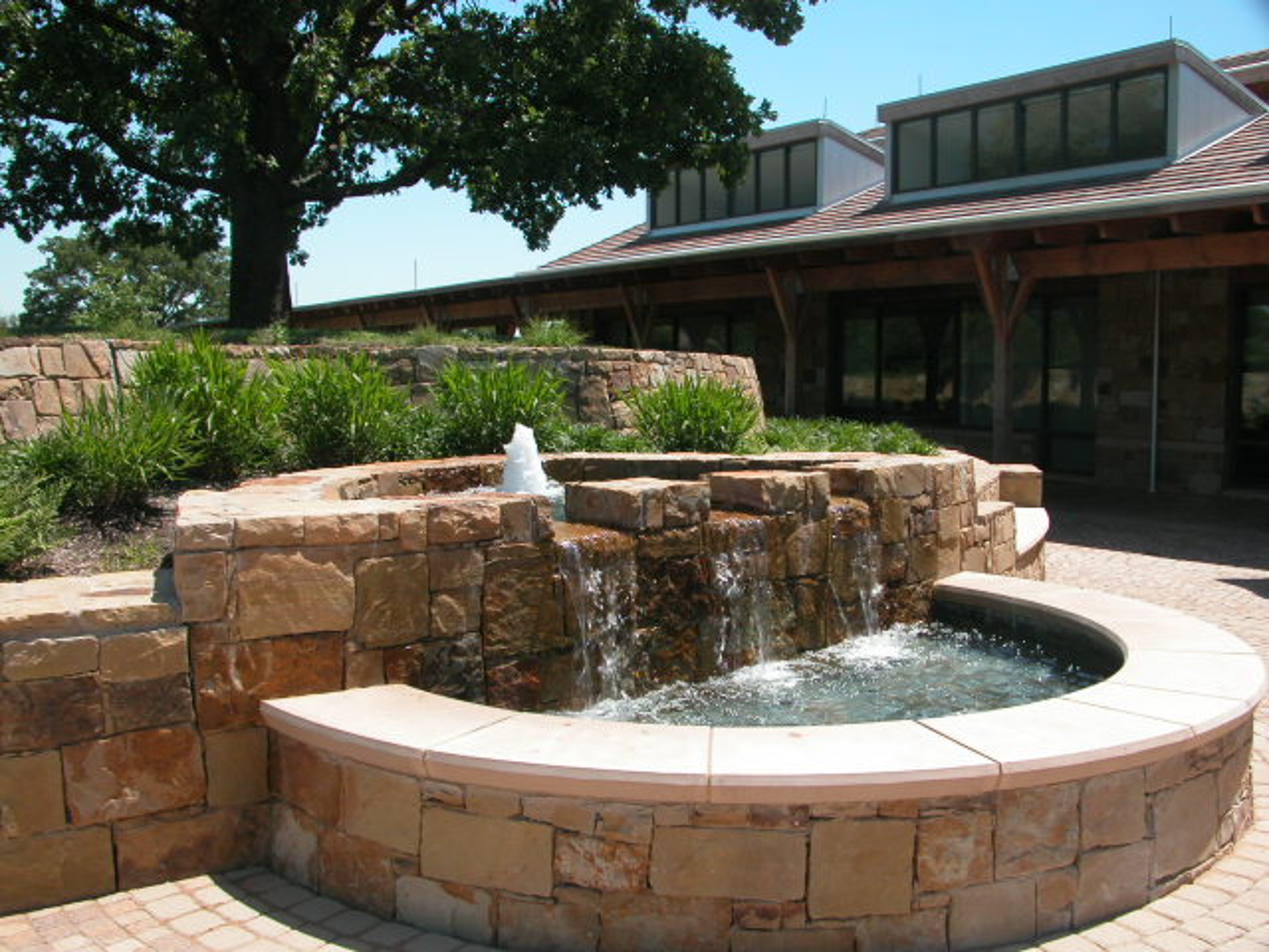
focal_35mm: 35
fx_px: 1283
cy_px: 476
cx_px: 634
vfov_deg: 40.7
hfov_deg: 52.6
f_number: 5
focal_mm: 8.9
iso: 100
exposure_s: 1/151
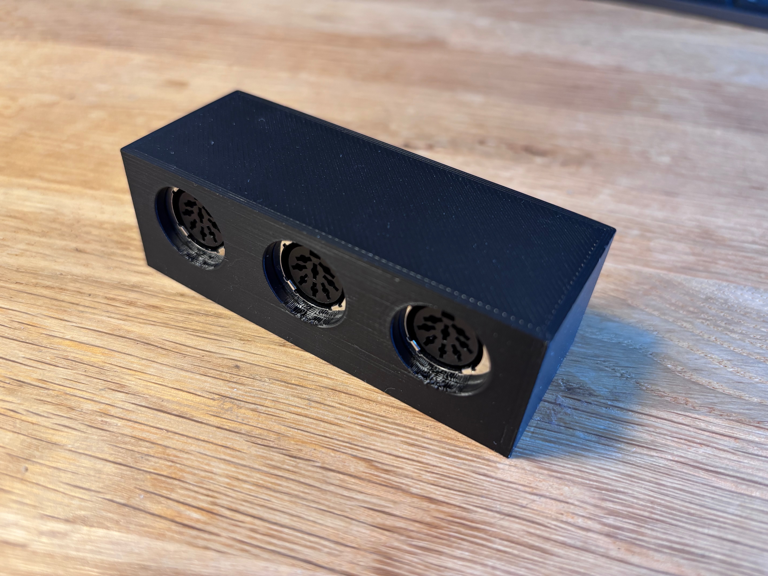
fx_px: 577
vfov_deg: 53.1
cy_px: 288
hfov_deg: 67.3
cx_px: 384
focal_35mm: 26
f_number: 1.6
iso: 125
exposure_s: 1/114
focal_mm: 5.96
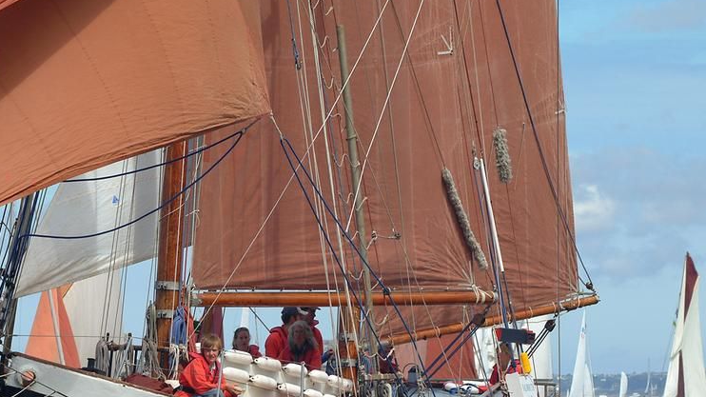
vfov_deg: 4.5
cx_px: 181
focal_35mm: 267
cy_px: 276
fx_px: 4994
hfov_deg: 8.1
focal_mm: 105
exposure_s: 1/750
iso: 200
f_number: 6.7
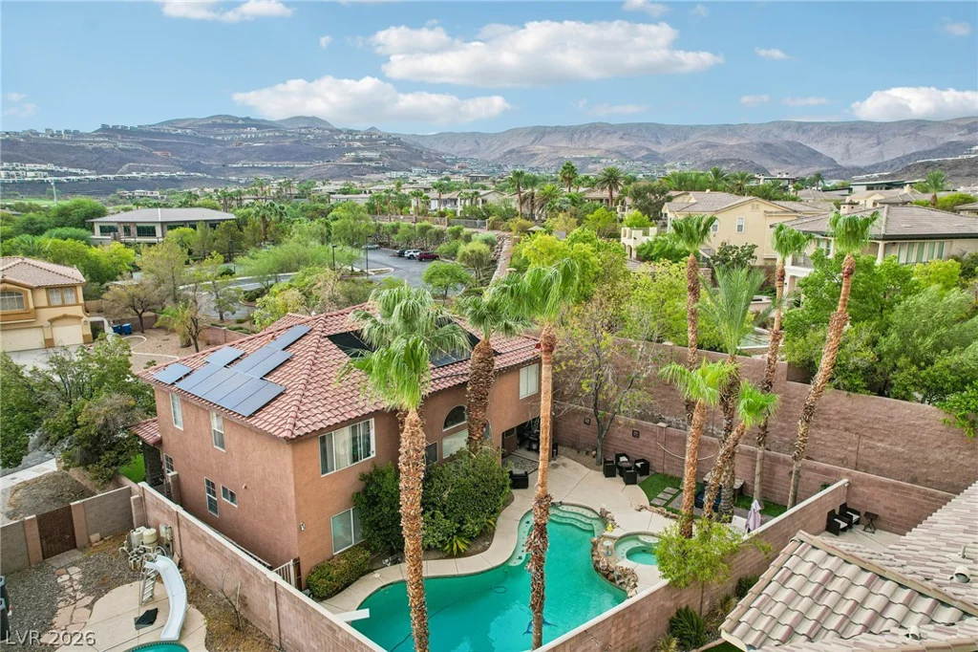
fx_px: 597
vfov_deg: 57.2
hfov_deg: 78.6
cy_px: 326
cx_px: 489
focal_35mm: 22
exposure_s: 1/400
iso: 150
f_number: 2.8
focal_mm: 8.4
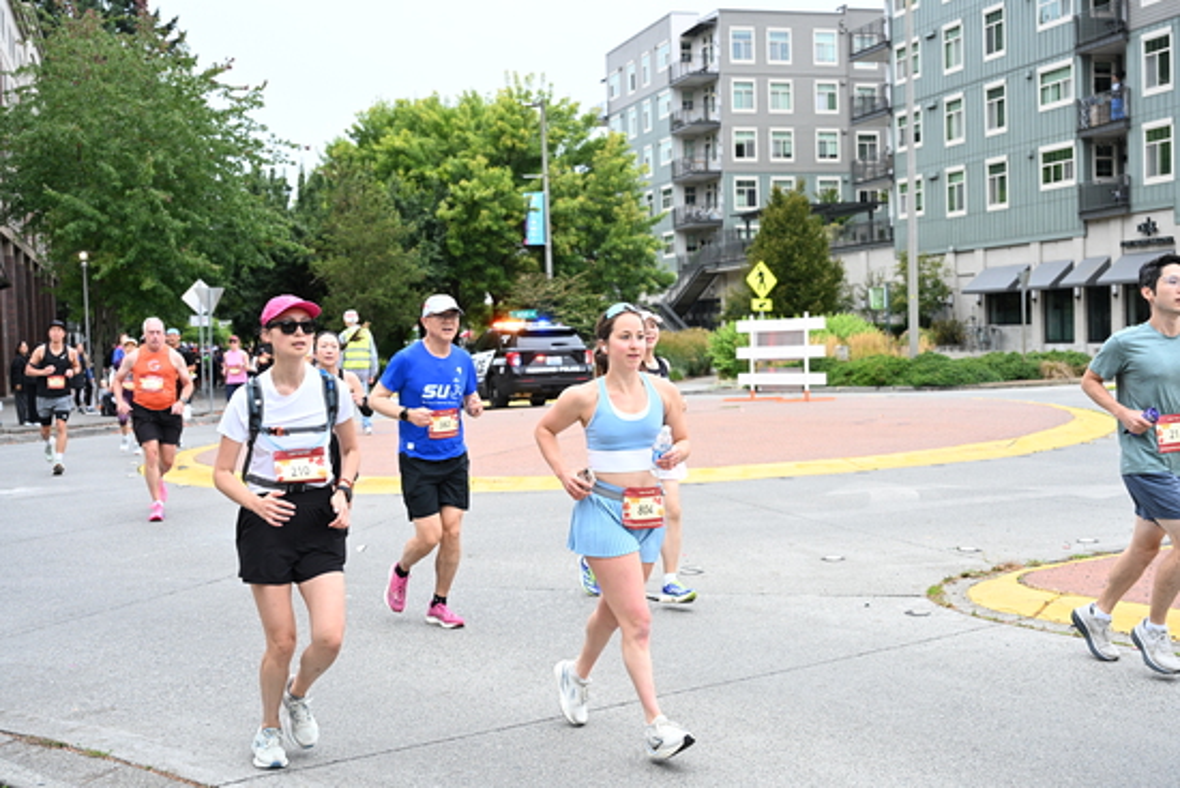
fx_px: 1443
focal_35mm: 44
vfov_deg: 30.5
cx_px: 590
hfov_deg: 44.5
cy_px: 394
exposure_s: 1/800
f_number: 4
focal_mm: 44
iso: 2000
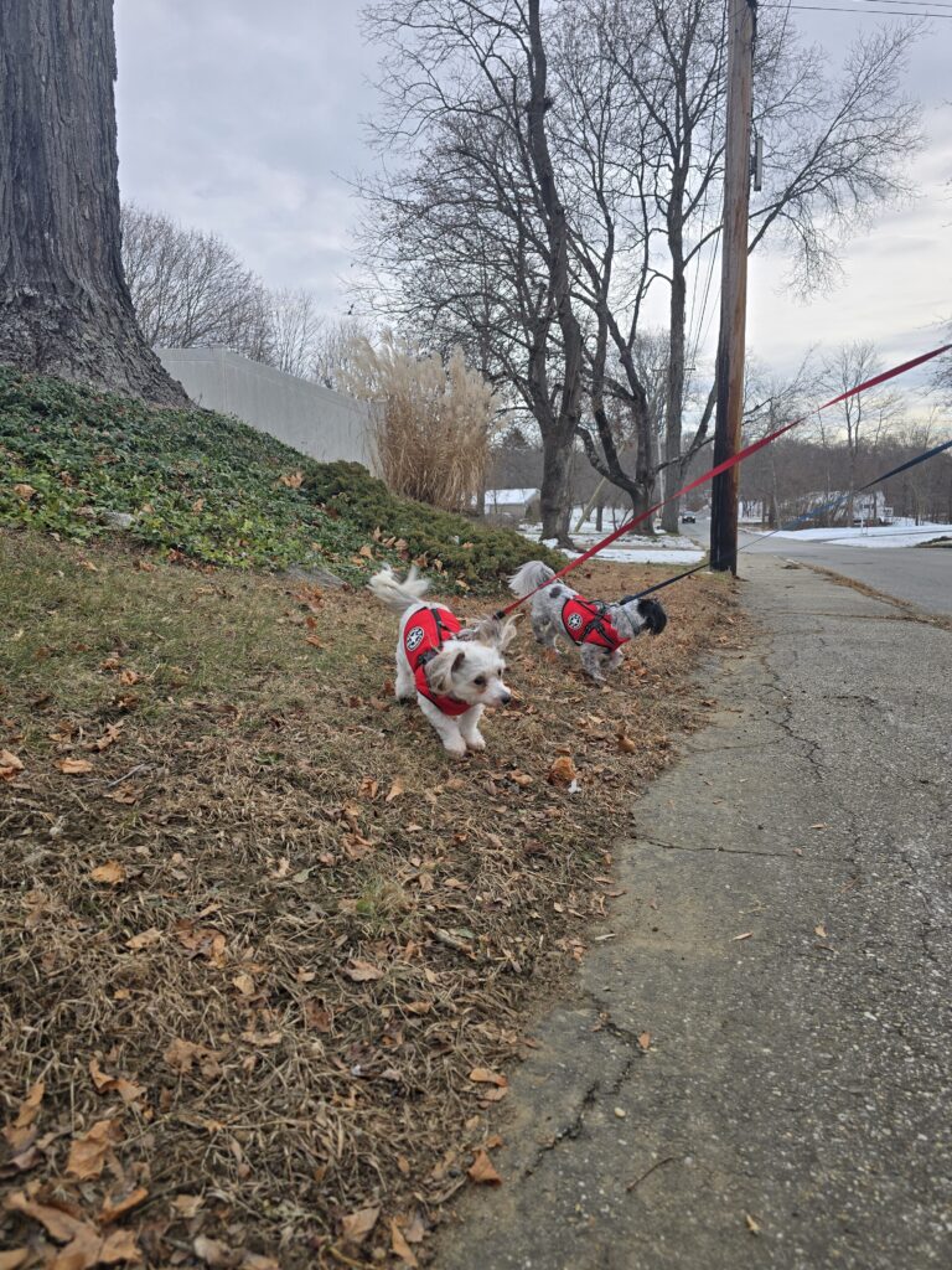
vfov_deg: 73.9
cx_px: 476
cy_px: 635
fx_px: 843
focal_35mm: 23
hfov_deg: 58.9
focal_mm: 6.3
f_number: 1.7
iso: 12
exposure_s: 1/437
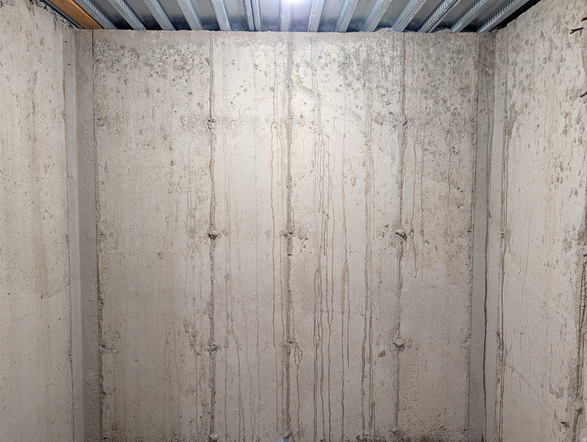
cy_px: 221
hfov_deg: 71.5
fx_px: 408
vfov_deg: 56.9
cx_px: 294
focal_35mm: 24
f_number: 1.68
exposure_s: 1/30
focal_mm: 6.9
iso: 72
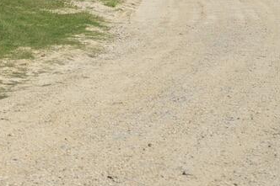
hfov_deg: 14.4
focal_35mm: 131
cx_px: -159
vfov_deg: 10.2
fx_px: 1018
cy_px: -66
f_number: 5
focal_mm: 40
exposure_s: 1/4000
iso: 500
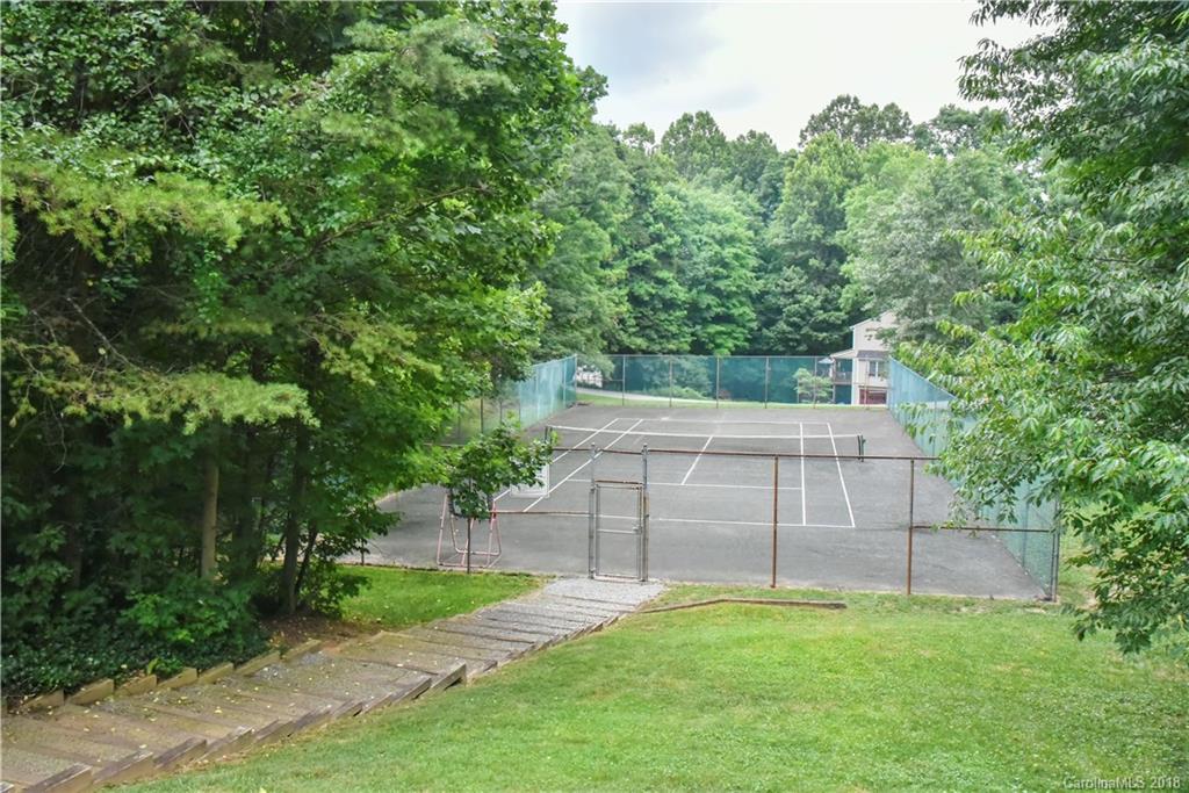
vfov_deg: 42.3
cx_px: 594
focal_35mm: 31
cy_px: 396
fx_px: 1024
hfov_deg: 60.3
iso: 4000
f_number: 14
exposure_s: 1/200
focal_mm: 31
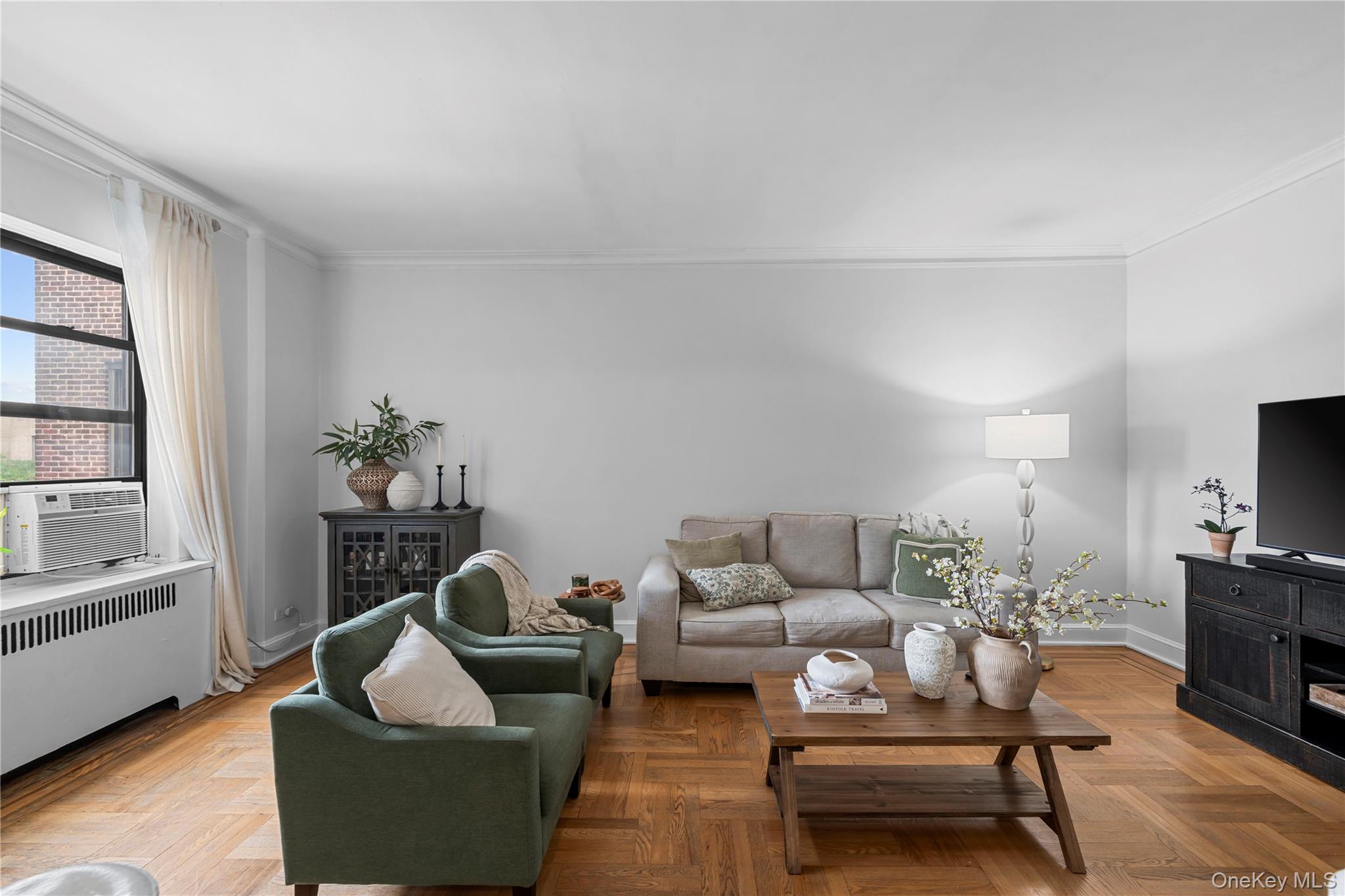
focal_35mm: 14
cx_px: 672
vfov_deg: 81.2
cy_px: 448
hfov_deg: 104.3
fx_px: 523
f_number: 10
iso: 250
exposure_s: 1/1.25
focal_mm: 14
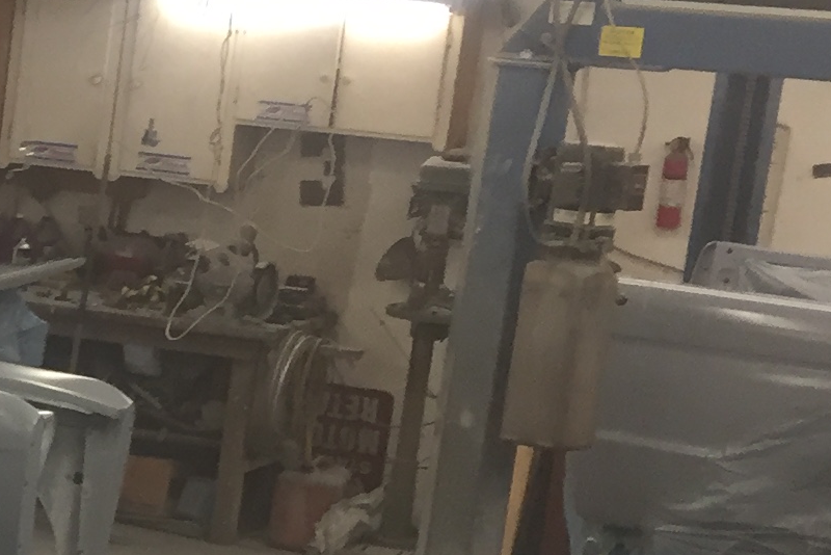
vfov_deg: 11.0
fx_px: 2840
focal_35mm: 123
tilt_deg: -11.4
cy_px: 561
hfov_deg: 14.6
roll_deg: -4.5
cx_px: -651
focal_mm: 4.15
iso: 64
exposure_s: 1/30
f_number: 2.2
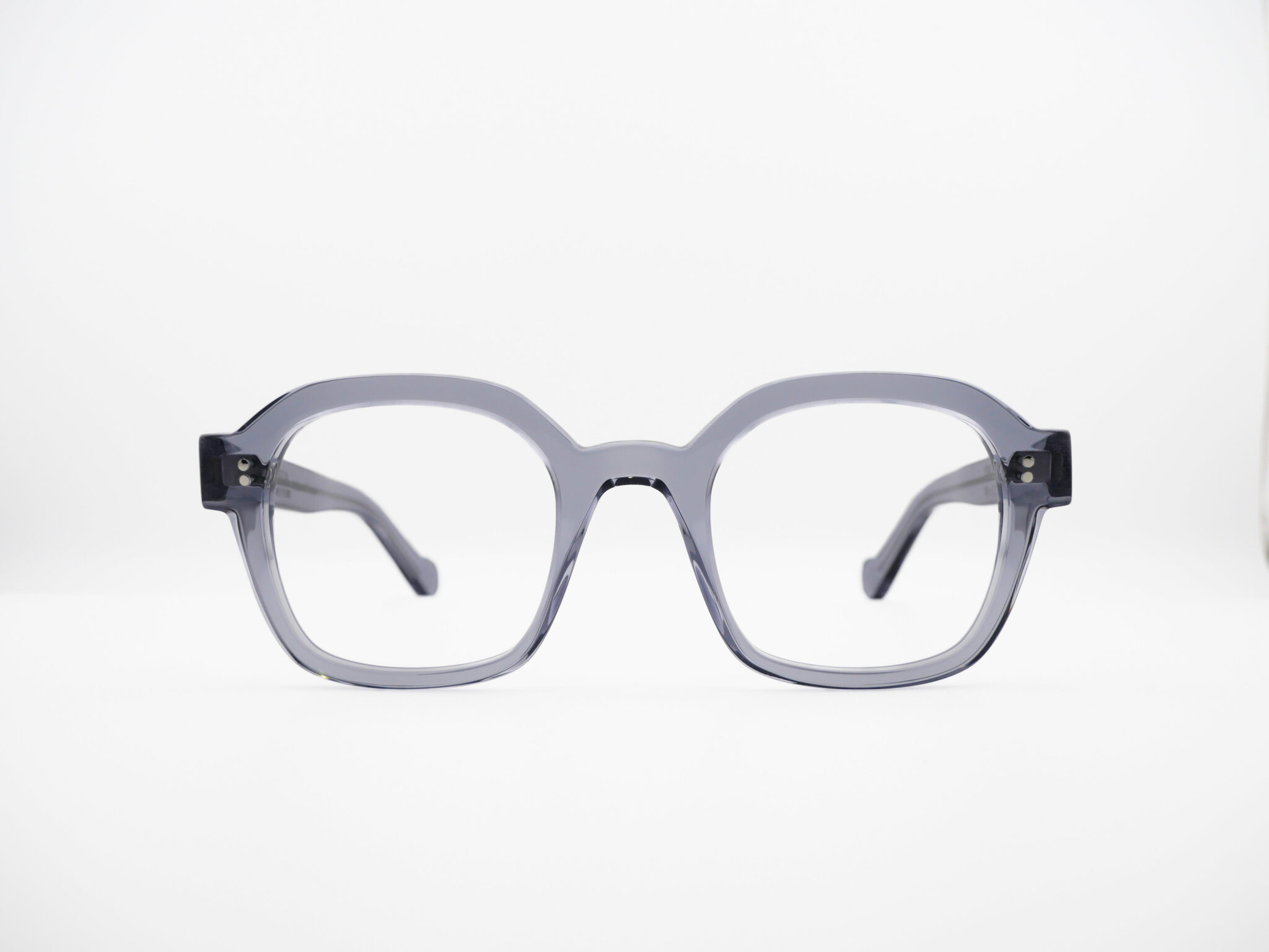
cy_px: 476
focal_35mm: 36
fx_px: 1320
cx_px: 634
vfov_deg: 39.7
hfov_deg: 51.4
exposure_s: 1/500
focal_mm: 18
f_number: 6.3
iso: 200
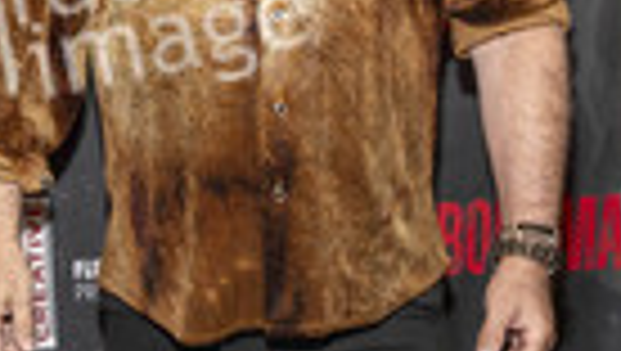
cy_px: 248
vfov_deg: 13.8
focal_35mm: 88
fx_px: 1451
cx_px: 207
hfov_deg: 24.0
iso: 800
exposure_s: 1/200
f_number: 5.6
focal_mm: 29
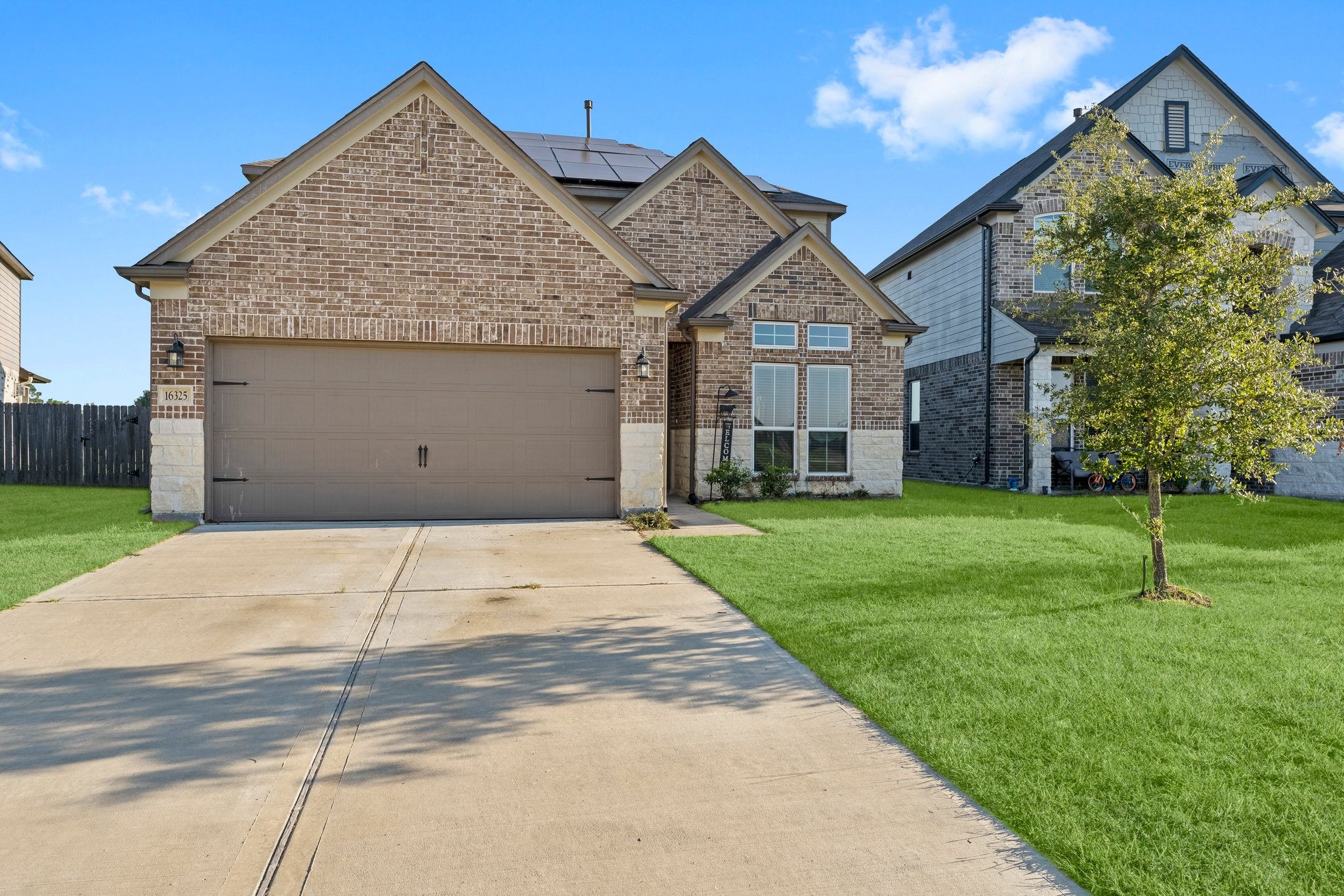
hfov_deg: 73.7
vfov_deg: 53.1
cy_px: 448
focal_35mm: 24
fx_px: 896
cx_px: 672
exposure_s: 1/250
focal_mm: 24
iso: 800
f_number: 8
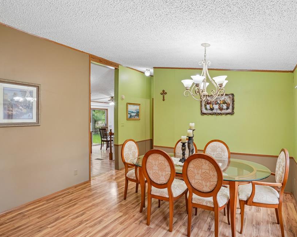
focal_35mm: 19
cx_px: 169
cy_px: 120
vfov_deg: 70.8
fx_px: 167
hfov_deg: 82.8
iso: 400
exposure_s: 1/10
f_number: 8
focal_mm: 16
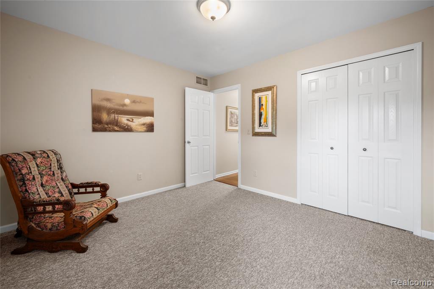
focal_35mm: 14
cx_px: 217
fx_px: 169
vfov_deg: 81.1
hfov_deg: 104.3
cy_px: 144
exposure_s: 5
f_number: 11
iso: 100
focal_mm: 14
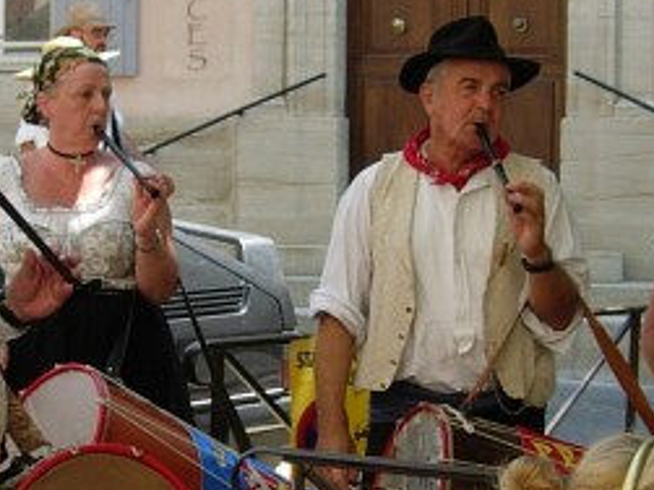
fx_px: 2285
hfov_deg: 16.3
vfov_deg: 12.2
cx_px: 224
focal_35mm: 121
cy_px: 388
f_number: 2.8
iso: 64
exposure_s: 1/443
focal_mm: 7.8
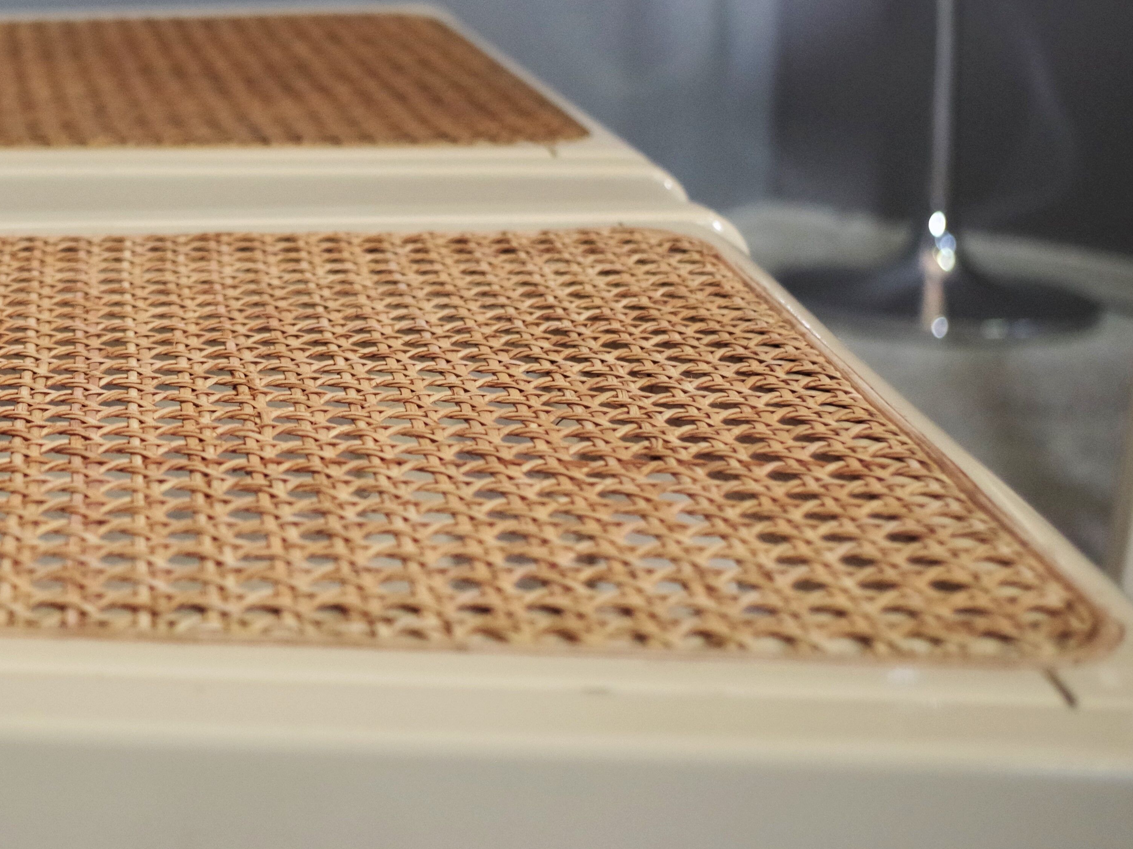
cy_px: 114
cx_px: 20
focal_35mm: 81
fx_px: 2651
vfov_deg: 18.0
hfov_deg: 23.2
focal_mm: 28.13
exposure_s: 1/60
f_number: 4
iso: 1600
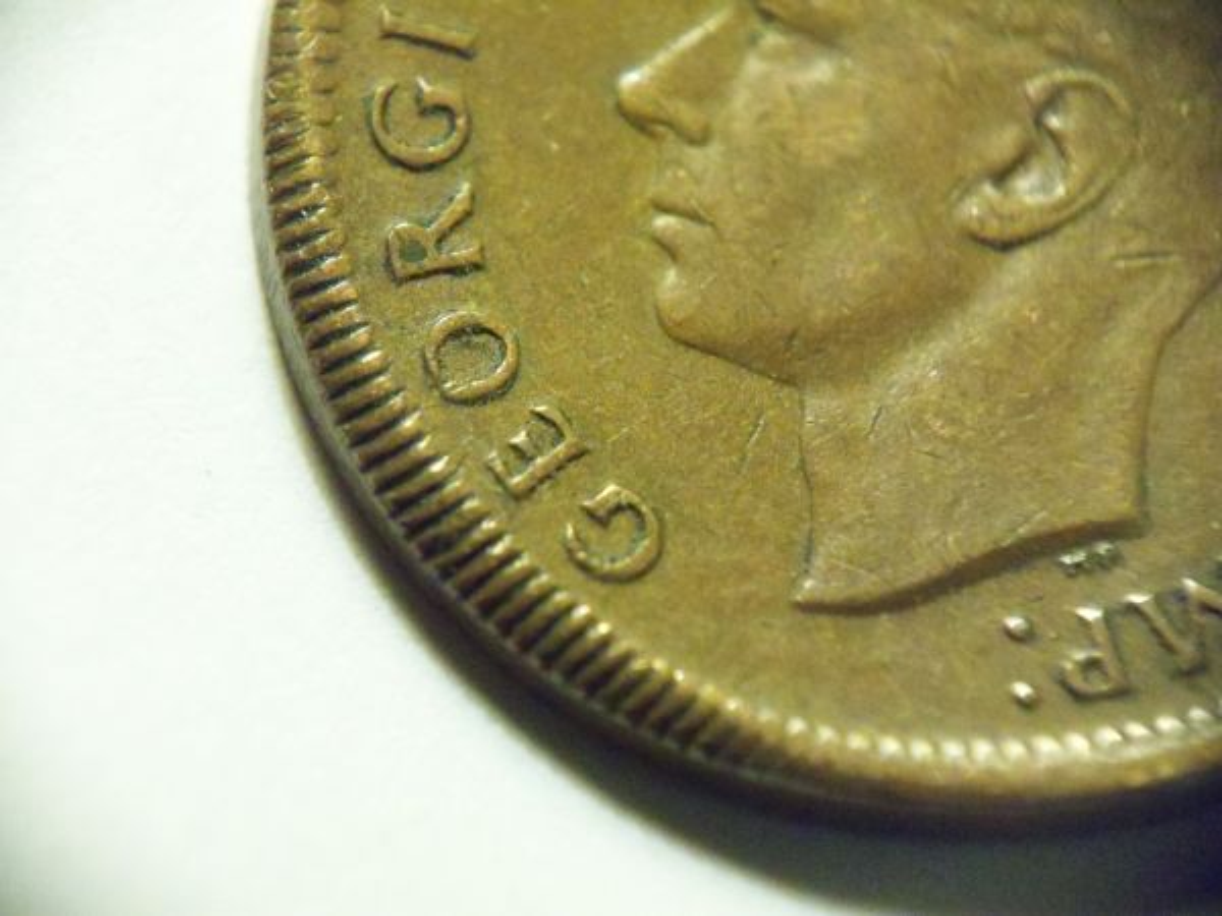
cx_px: 611
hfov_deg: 15.9
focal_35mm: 124
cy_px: 458
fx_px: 4377
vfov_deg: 12.0
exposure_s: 1/80
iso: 1600
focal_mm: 21.9
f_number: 4.2
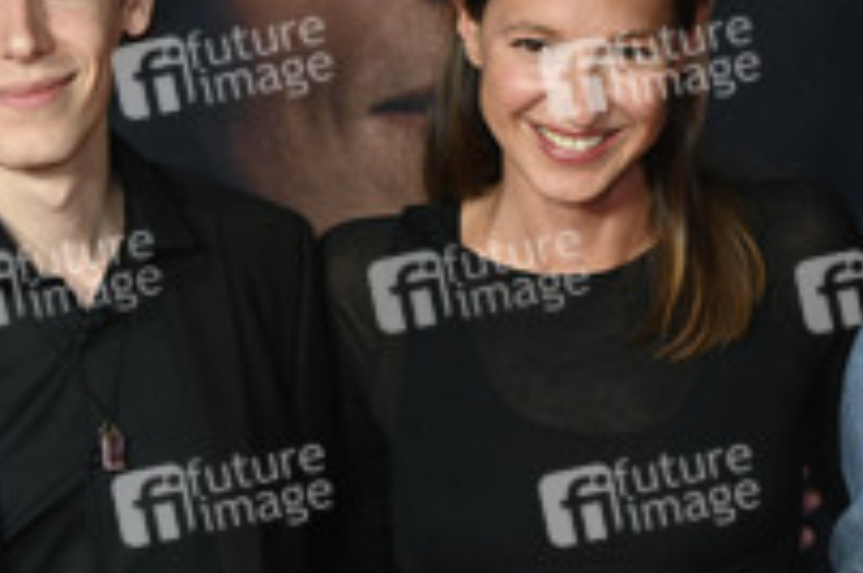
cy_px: 389
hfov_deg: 12.1
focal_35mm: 170
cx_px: 536
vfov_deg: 8.0
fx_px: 4069
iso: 1250
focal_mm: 76
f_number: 6
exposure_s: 1/100
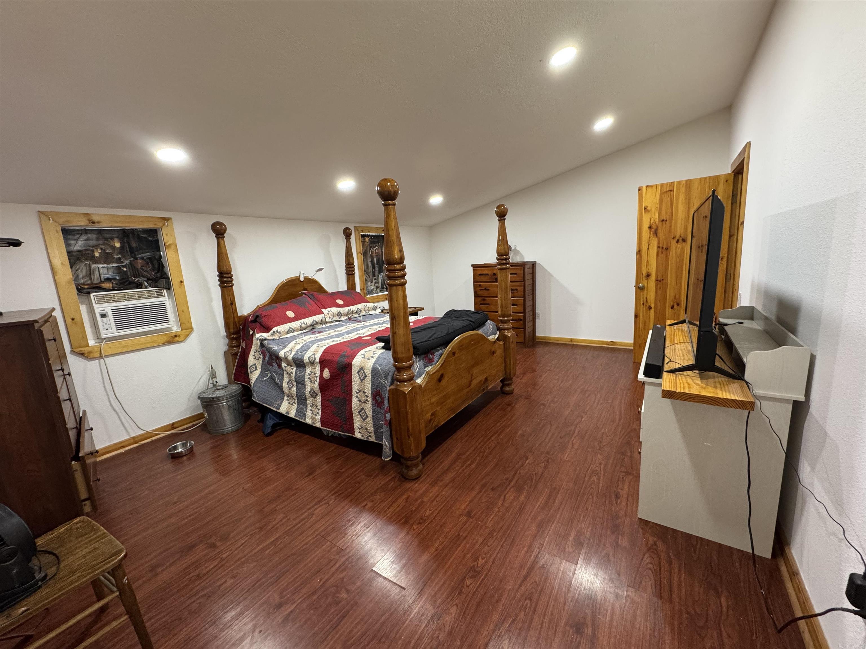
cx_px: 433
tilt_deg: -11.5
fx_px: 350
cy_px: 324
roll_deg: +2.8
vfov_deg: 85.7
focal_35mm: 14
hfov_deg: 102.1
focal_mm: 2.22
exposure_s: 1/60
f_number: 2.2
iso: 250
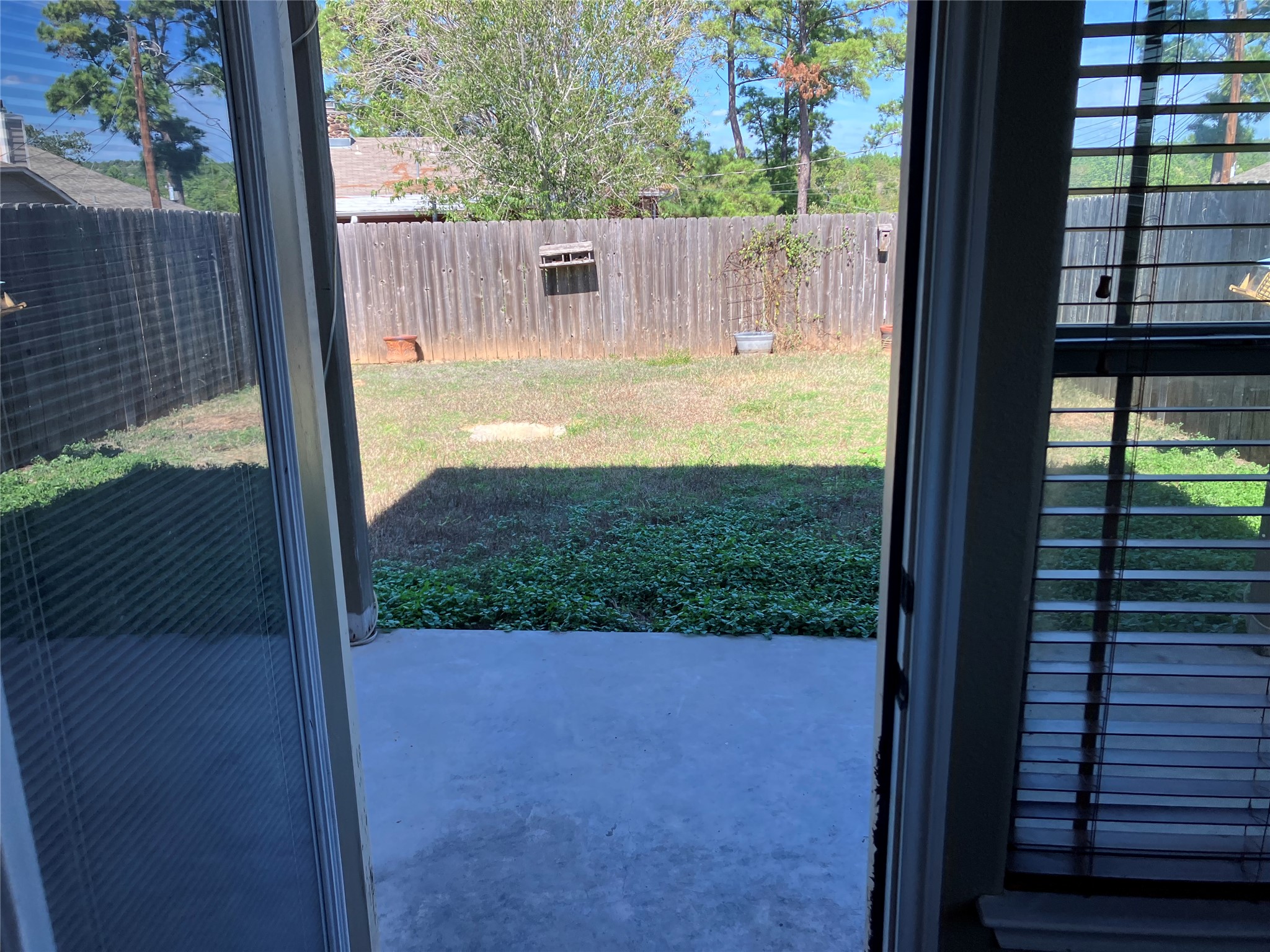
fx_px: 1027
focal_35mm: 28
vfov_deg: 49.7
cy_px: 476
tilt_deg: -14.5
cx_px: 635
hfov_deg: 63.4
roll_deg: +1.5
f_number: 1.8
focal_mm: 3.99
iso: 32
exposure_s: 1/585
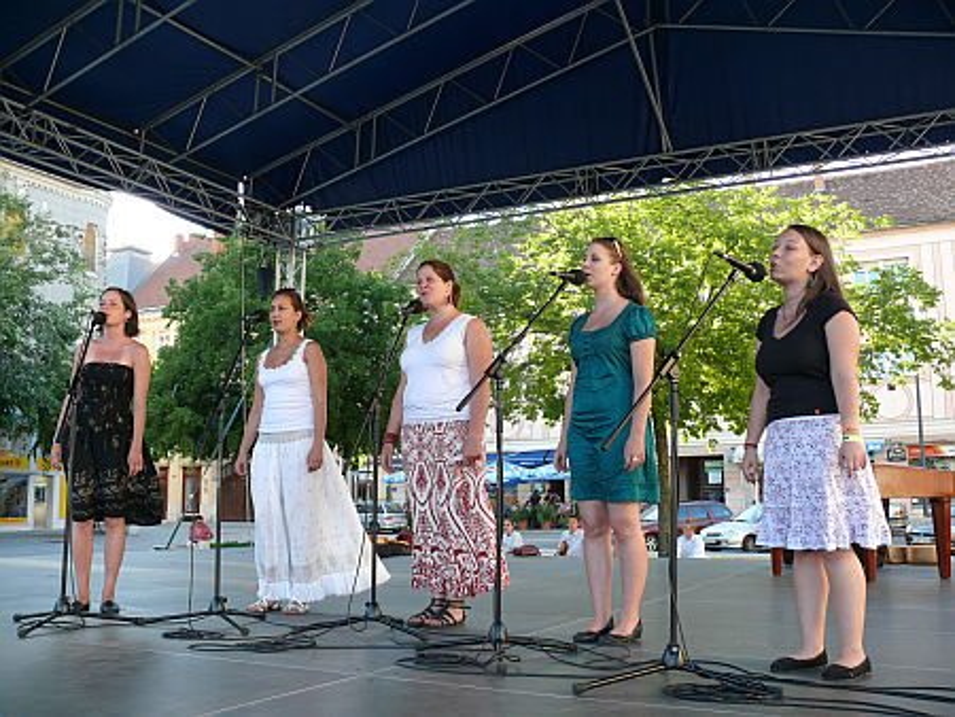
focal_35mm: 35
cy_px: 358
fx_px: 966
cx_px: 478
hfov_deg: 52.6
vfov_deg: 40.7
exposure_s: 1/100
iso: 100
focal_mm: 7.4
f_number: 3.2
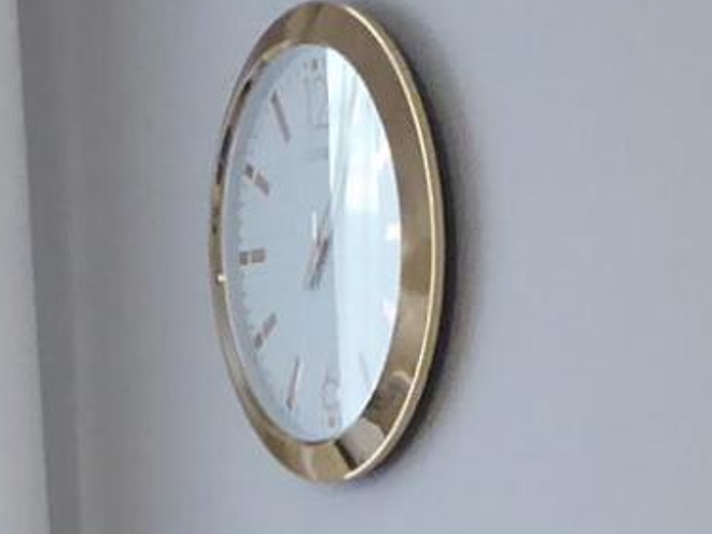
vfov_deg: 7.3
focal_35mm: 192
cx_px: 328
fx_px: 3948
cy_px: 1264
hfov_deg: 10.3
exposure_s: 1/25
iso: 400
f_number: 3.3
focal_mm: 4.3
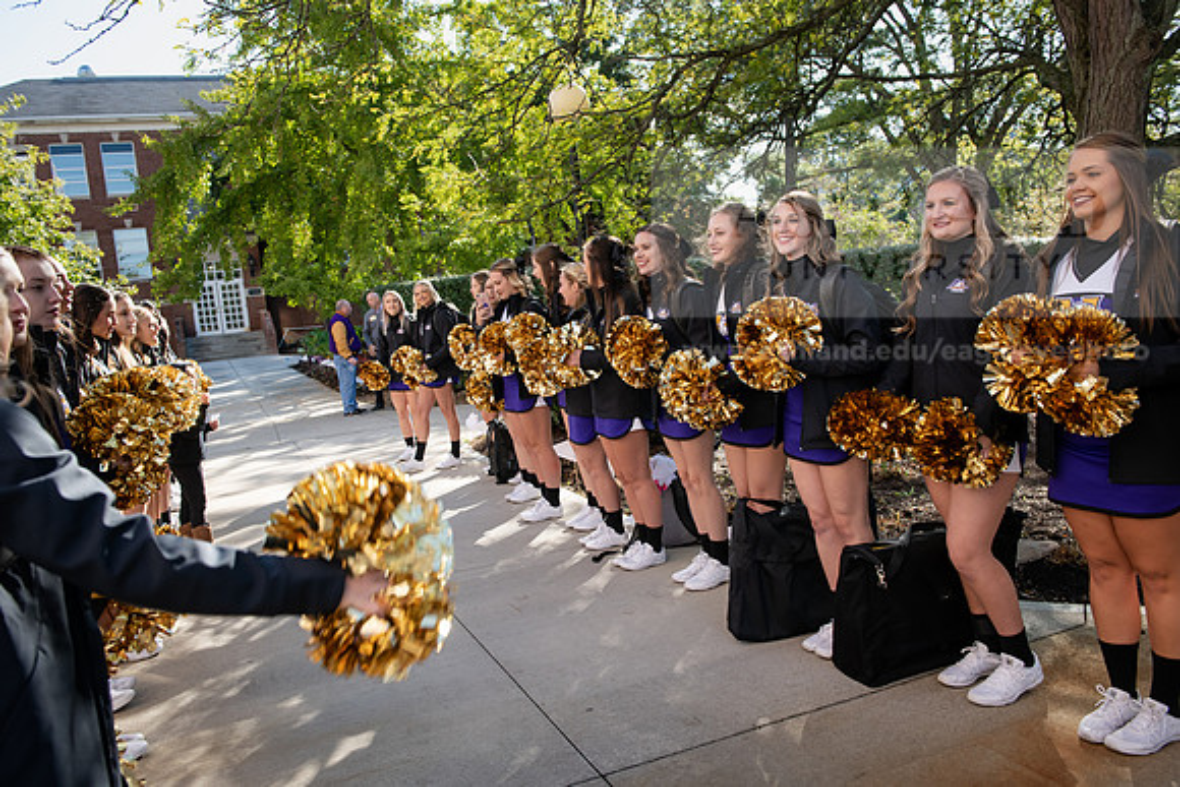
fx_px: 951
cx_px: 590
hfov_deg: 63.6
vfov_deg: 45.0
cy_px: 394
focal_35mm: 29
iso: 400
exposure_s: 1/500
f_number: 5
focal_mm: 29
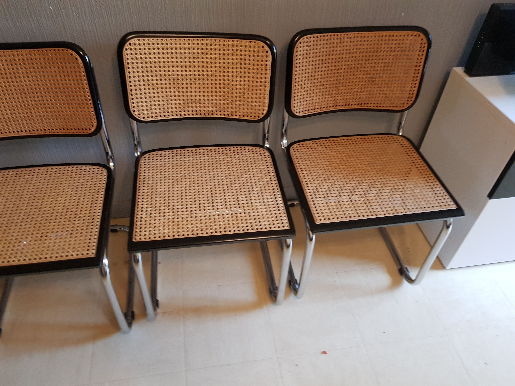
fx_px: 387
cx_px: 258
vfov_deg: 53.1
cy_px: 193
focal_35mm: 26
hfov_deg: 67.3
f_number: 1.7
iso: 200
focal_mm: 4.2
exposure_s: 1/26
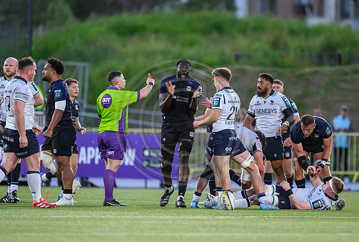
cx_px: 200
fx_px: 6500
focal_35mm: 650
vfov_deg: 2.1
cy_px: 127
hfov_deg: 3.2
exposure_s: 1/1250
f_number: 4
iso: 4000
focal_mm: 560
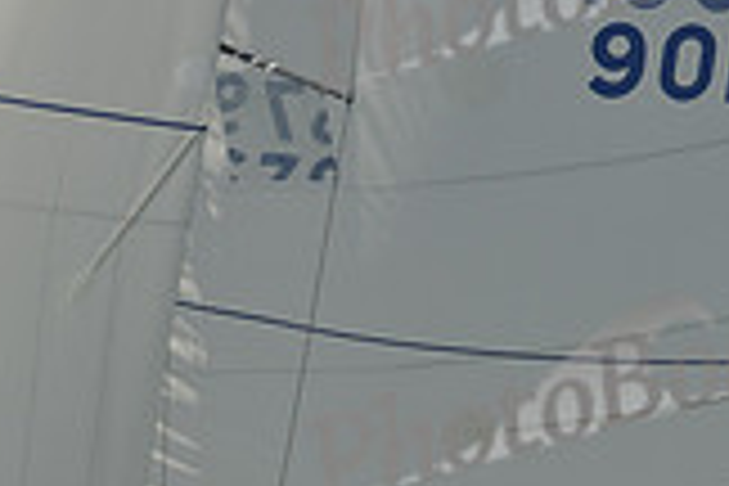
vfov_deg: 1.9
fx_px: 14518
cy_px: 686
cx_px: 81
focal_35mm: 717
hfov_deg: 2.9
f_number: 10
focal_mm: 200
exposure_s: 1/1250
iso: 280
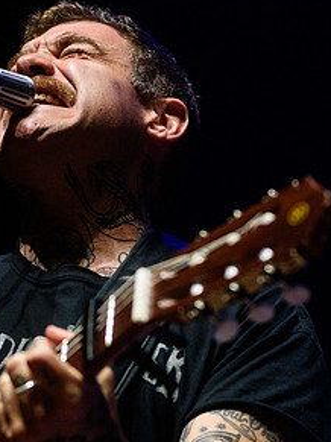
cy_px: 177
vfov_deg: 10.0
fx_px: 2526
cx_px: 96
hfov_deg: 7.5
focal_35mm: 198
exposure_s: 1/125
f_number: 4
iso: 6400
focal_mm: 95
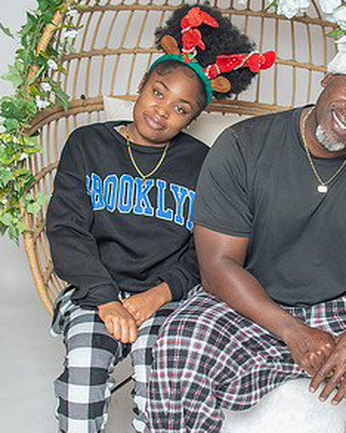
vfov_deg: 25.4
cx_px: 217
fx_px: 961
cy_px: 254
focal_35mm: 75
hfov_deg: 20.4
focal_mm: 35
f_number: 3.2
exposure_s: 1/250
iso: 100
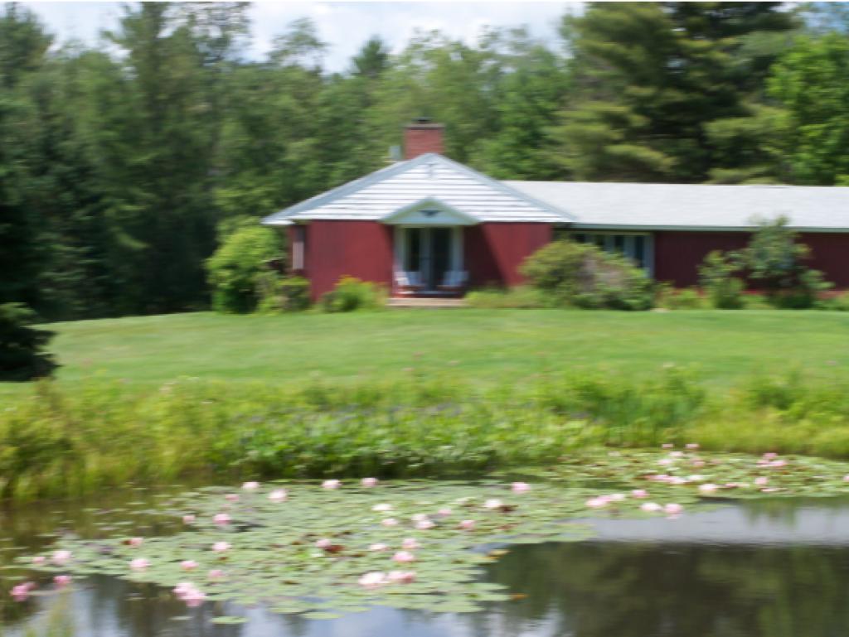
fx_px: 1963
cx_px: 424
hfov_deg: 24.4
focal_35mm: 80
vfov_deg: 18.4
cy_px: 318
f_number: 9.7
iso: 100
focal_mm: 14.2
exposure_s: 1/125
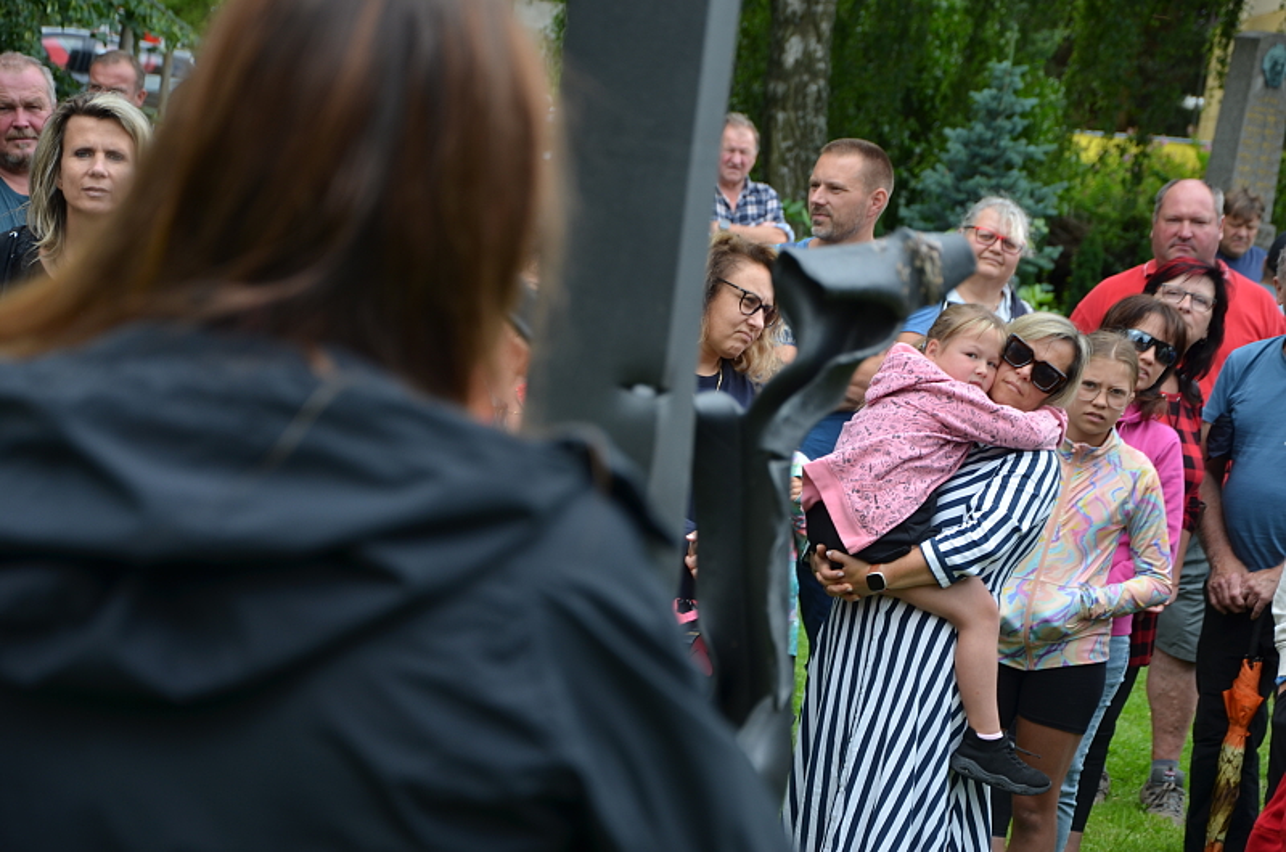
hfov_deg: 15.2
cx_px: 643
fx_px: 4813
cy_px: 426
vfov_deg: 10.1
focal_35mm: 135
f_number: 5.6
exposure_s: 1/125
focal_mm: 90
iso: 100
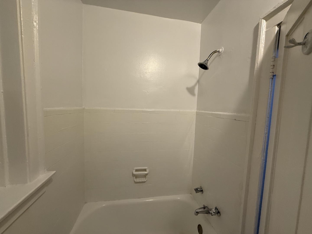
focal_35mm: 14
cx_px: 156
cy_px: 117
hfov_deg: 102.1
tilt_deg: -2.7
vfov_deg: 85.7
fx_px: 126
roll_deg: -2.5
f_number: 2.2
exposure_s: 1/120
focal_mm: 2.22
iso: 250
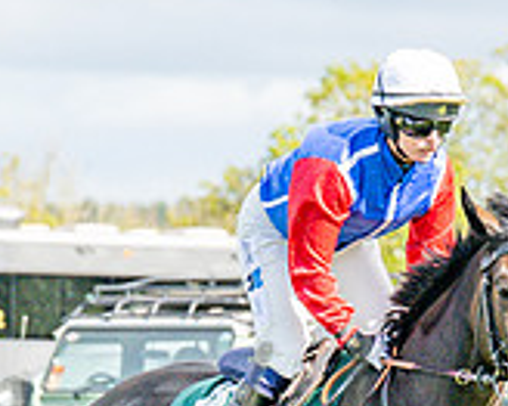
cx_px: 304
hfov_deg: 3.3
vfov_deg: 2.6
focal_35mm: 595
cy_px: 378
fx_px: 8940
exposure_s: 1/2500
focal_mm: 103
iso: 200
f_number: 4
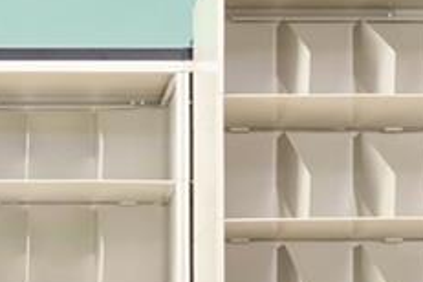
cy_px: 407
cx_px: 22
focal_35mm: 97
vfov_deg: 13.4
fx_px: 1140
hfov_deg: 20.5
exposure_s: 1/2
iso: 400
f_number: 7.1
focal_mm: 14
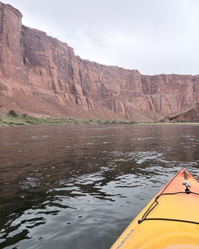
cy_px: 119
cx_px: 148
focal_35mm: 22
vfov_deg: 75.0
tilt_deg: +2.6
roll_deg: +0.1
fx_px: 162
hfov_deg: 59.9
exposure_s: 1/770
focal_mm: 2.22
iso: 25
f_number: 2.2
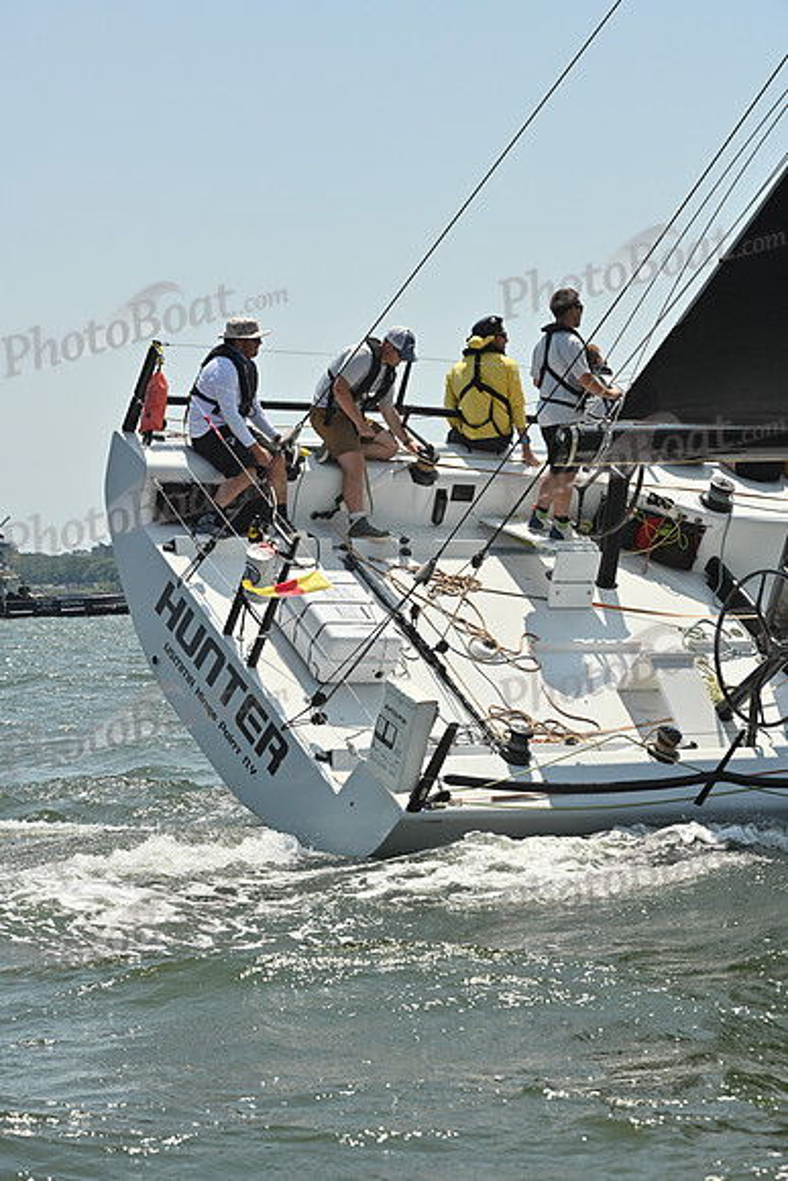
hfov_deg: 13.7
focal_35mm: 100
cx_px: 394
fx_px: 3281
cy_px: 590
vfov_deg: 20.4
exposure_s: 1/1250
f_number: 10
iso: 320
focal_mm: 100
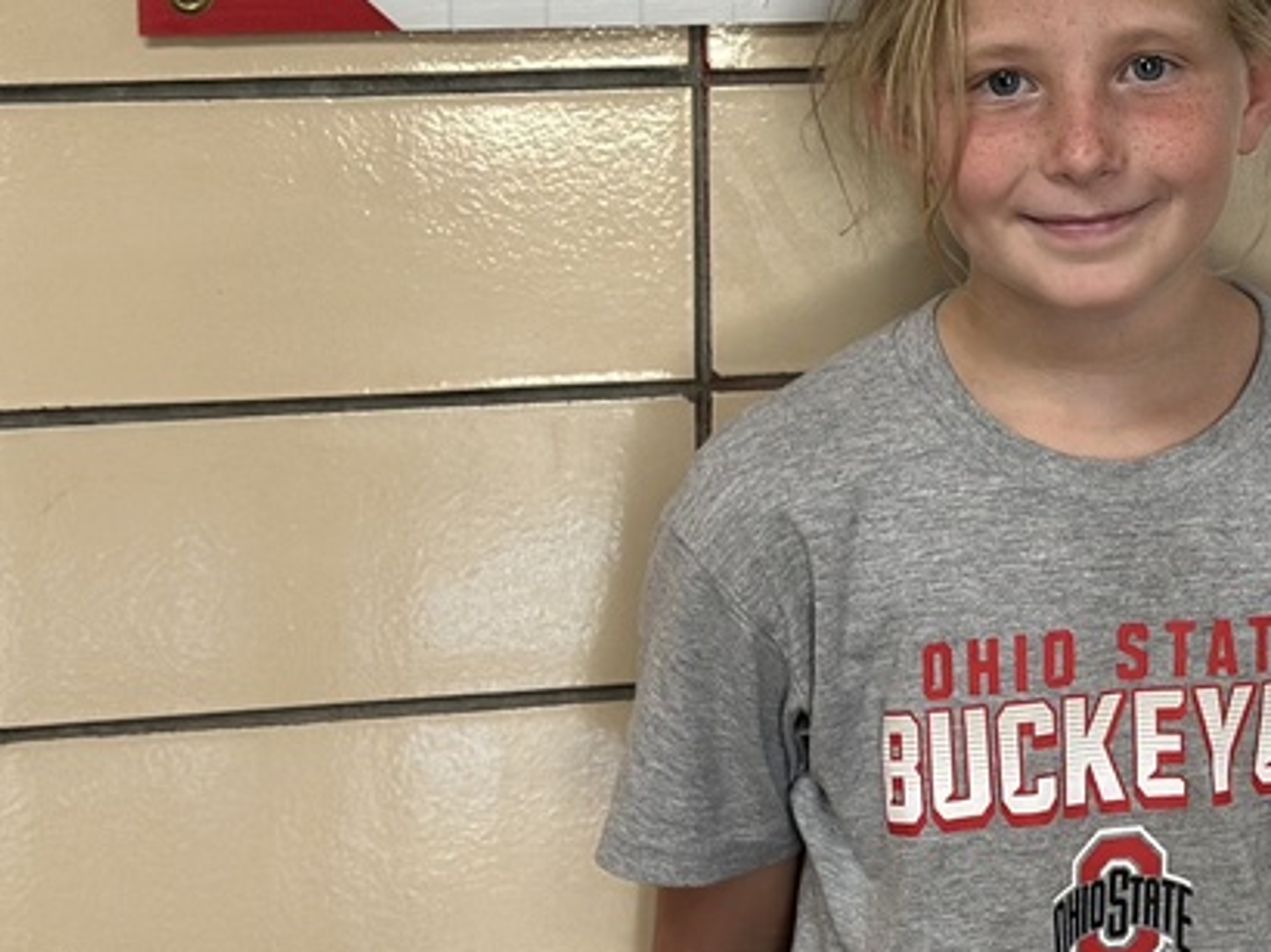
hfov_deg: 15.9
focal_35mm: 120
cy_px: 25
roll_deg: -0.9
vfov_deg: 12.2
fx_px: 4403
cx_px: 1417
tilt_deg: -7.8
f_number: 1.78
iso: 100
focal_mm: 6.86
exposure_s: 1/60
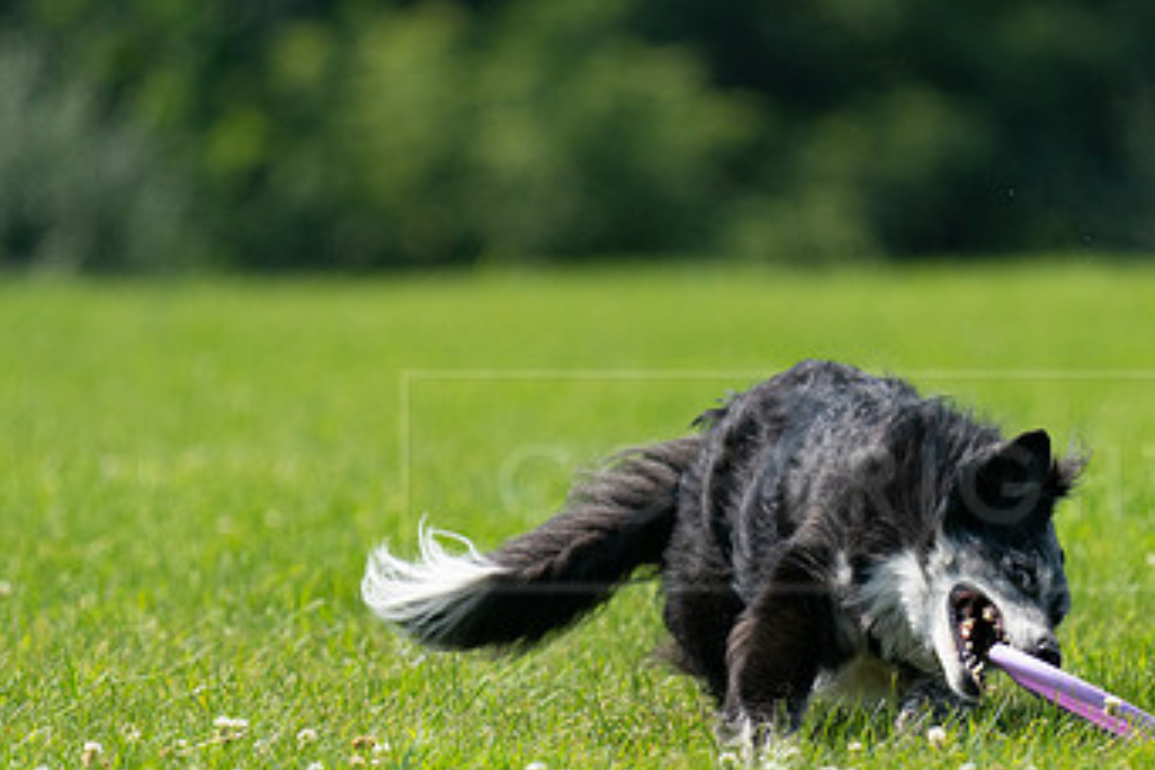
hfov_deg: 2.8
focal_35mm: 729
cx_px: 723
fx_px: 23387
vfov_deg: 1.9
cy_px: 539
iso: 1600
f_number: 6.3
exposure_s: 1/4000
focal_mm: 430
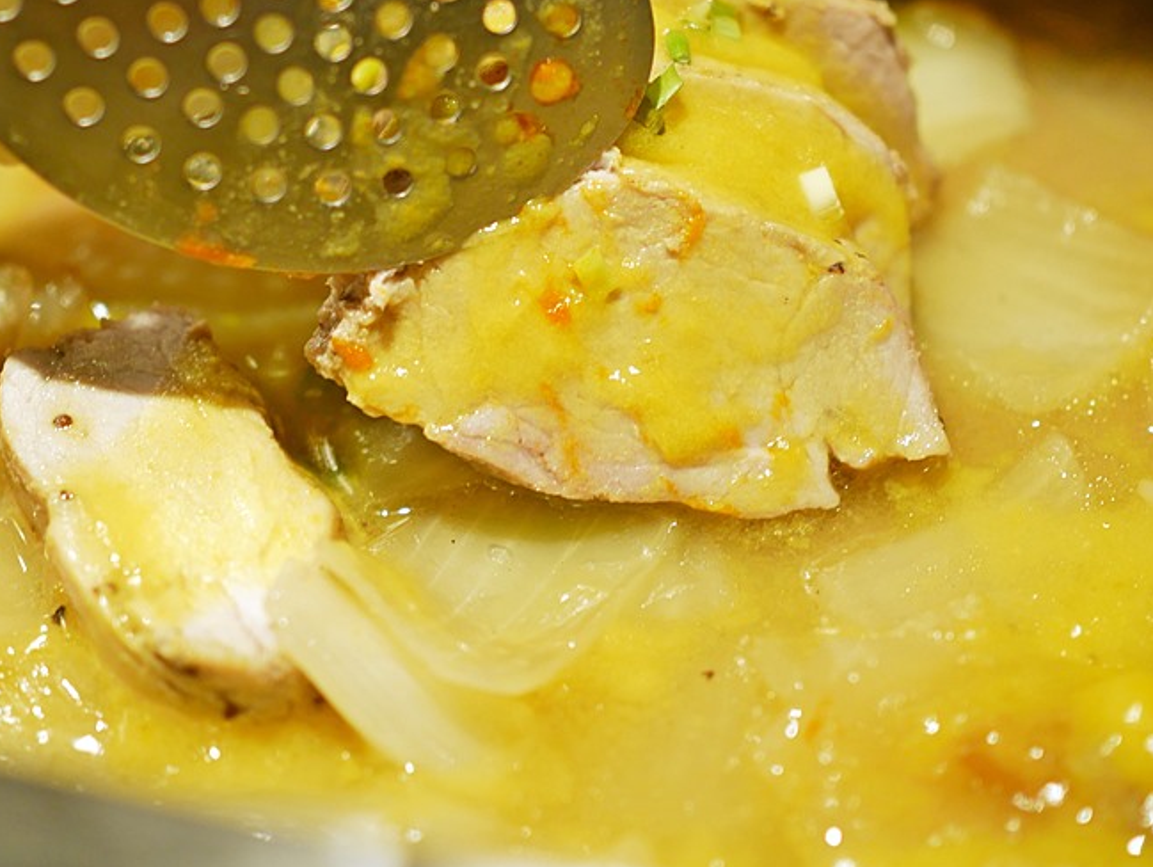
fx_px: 2567
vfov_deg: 19.0
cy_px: 205
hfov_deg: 25.3
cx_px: 599
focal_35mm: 77
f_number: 1.8
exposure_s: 1/100
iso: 200
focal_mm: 25
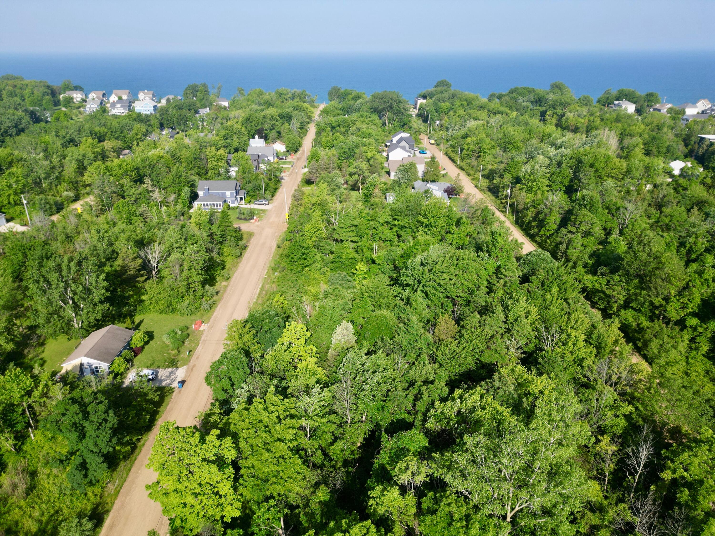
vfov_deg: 56.8
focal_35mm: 24
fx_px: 496
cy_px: 268
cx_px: 358
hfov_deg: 71.6
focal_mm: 6.72
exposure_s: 1/1600
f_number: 1.7
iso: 100
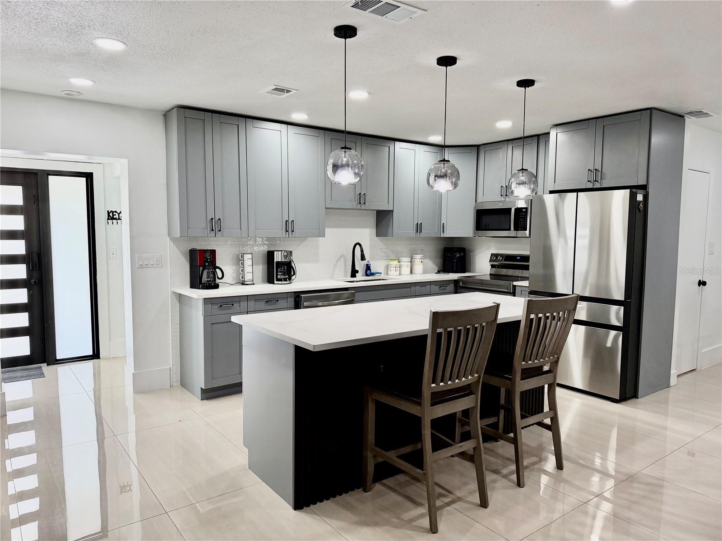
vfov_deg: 56.8
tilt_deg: -5.4
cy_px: 270
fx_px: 501
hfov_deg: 71.6
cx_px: 361
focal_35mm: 24
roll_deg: -0.2
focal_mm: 6.76
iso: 200
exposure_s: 1/188
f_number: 1.78
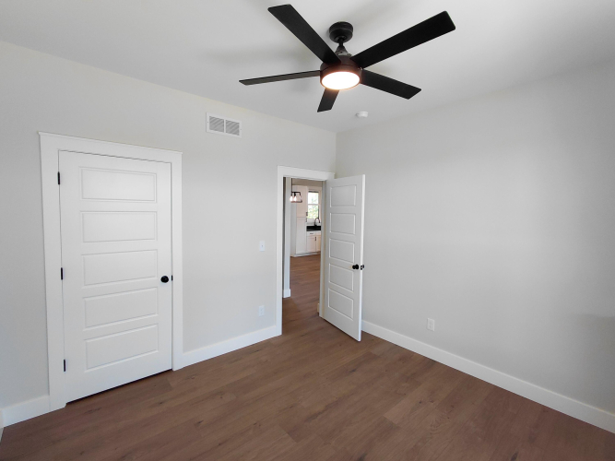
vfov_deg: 78.1
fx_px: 284
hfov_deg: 94.5
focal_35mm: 16
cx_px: 308
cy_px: 230
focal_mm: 1.64
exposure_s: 1/120
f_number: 2.2
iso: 80
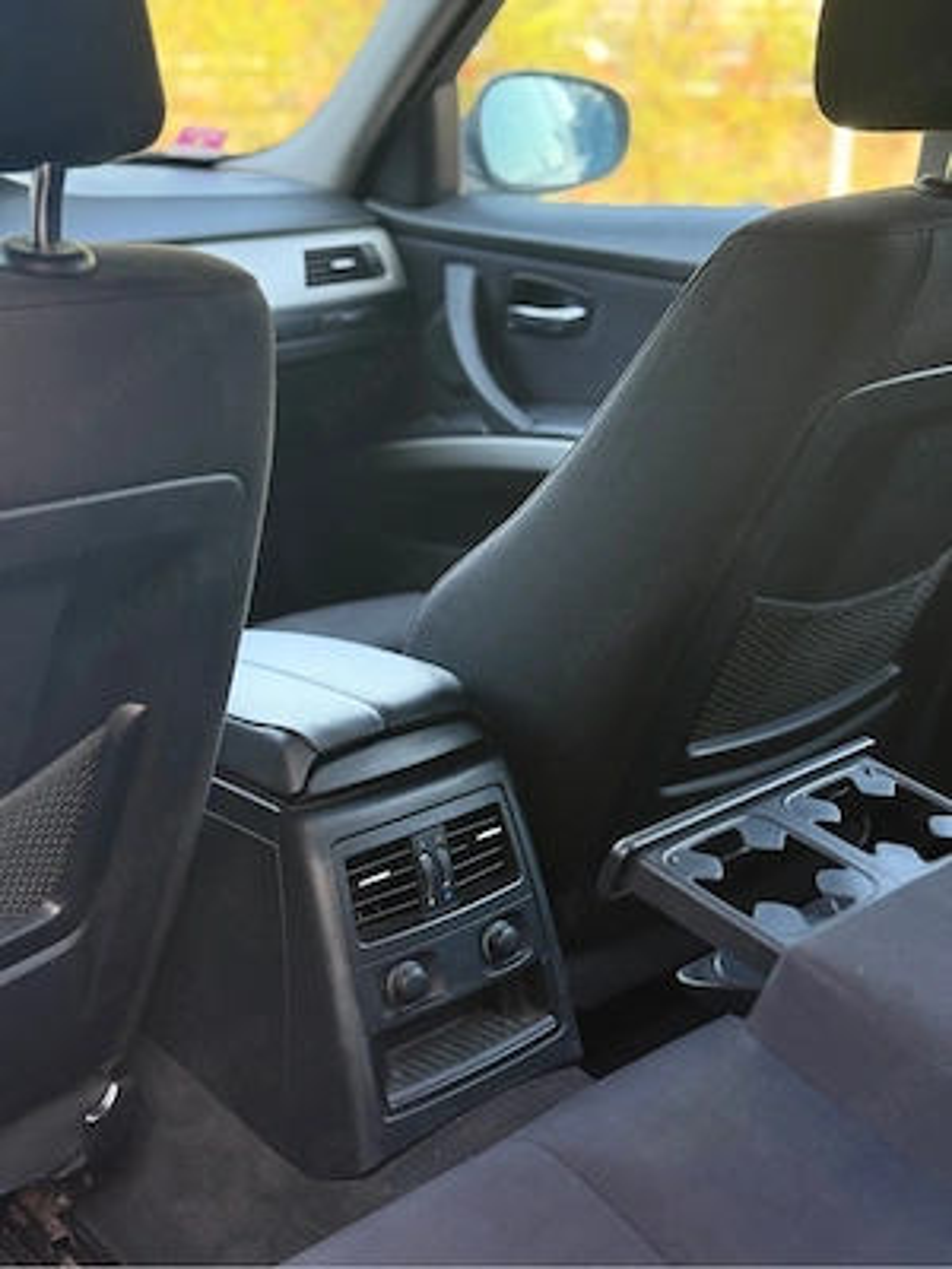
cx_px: 476
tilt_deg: -18.5
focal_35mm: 48
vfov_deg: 39.7
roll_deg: -1.5
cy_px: 634
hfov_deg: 30.3
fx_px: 1760
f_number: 1.78
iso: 200
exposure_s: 1/90
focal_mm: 6.76
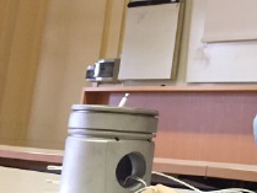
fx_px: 550
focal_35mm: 74
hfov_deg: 23.8
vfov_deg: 19.7
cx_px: 314
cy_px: 32
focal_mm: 4.15
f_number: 2.2
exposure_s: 1/33
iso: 320
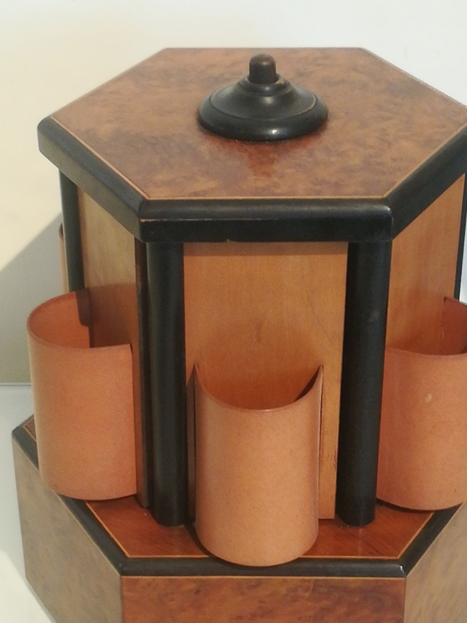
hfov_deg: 17.8
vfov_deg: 23.5
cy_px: 377
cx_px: 255
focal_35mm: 83
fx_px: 1493
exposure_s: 1/25
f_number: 2.2
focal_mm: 3.83
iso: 500
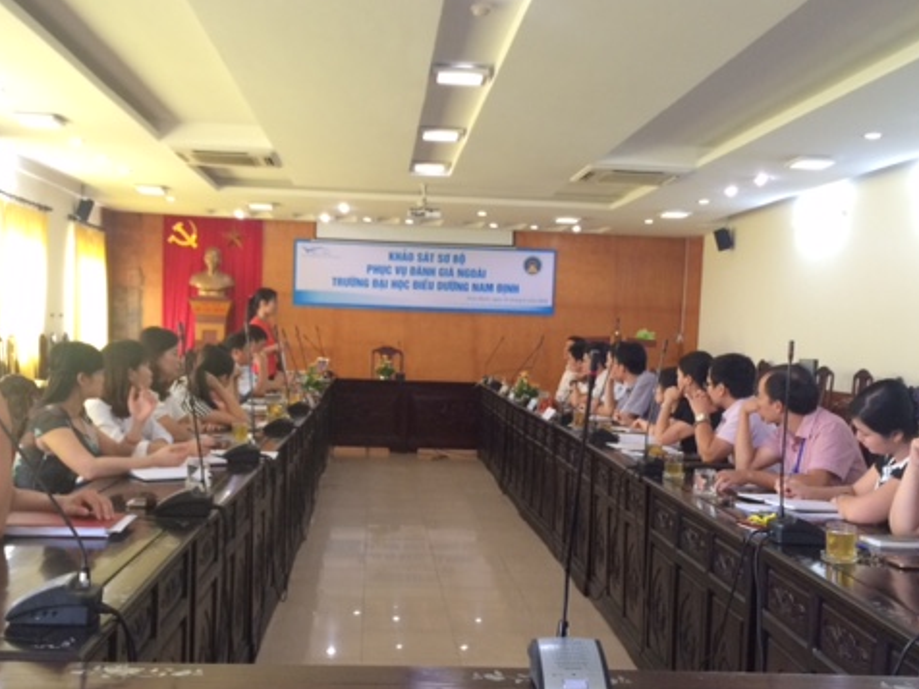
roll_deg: -2.3
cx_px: 452
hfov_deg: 47.9
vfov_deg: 36.7
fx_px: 1035
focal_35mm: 39
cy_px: 401
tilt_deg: -4.5
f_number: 2.2
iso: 80
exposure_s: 1/33
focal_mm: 4.15
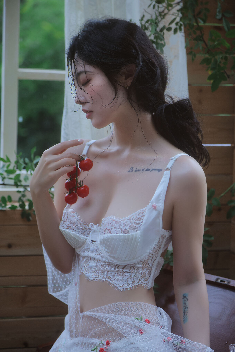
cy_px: 176
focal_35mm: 104
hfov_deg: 13.2
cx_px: 118
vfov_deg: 19.6
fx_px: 1018
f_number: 4
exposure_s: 1/500
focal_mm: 105
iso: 1600
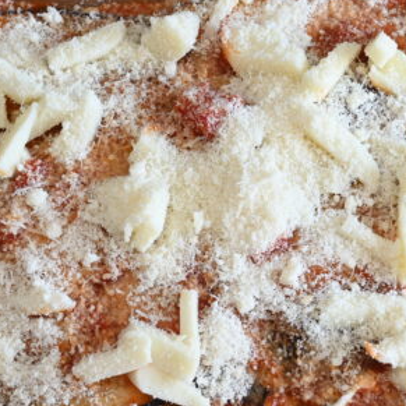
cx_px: 206
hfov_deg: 21.1
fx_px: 1088
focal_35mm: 82
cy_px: 217
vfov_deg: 21.1
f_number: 9
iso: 200
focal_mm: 26
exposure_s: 1/13
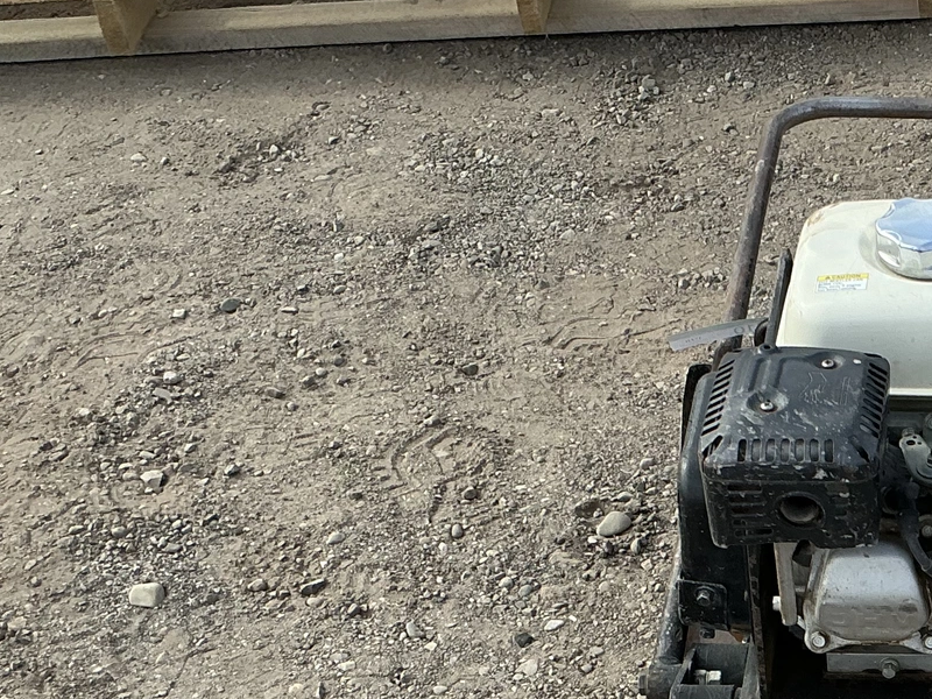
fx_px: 1885
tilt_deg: -41.0
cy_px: 550
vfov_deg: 20.8
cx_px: 909
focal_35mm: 70
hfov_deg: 26.4
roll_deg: +2.2
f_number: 1.8
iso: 25
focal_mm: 3
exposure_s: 1/816
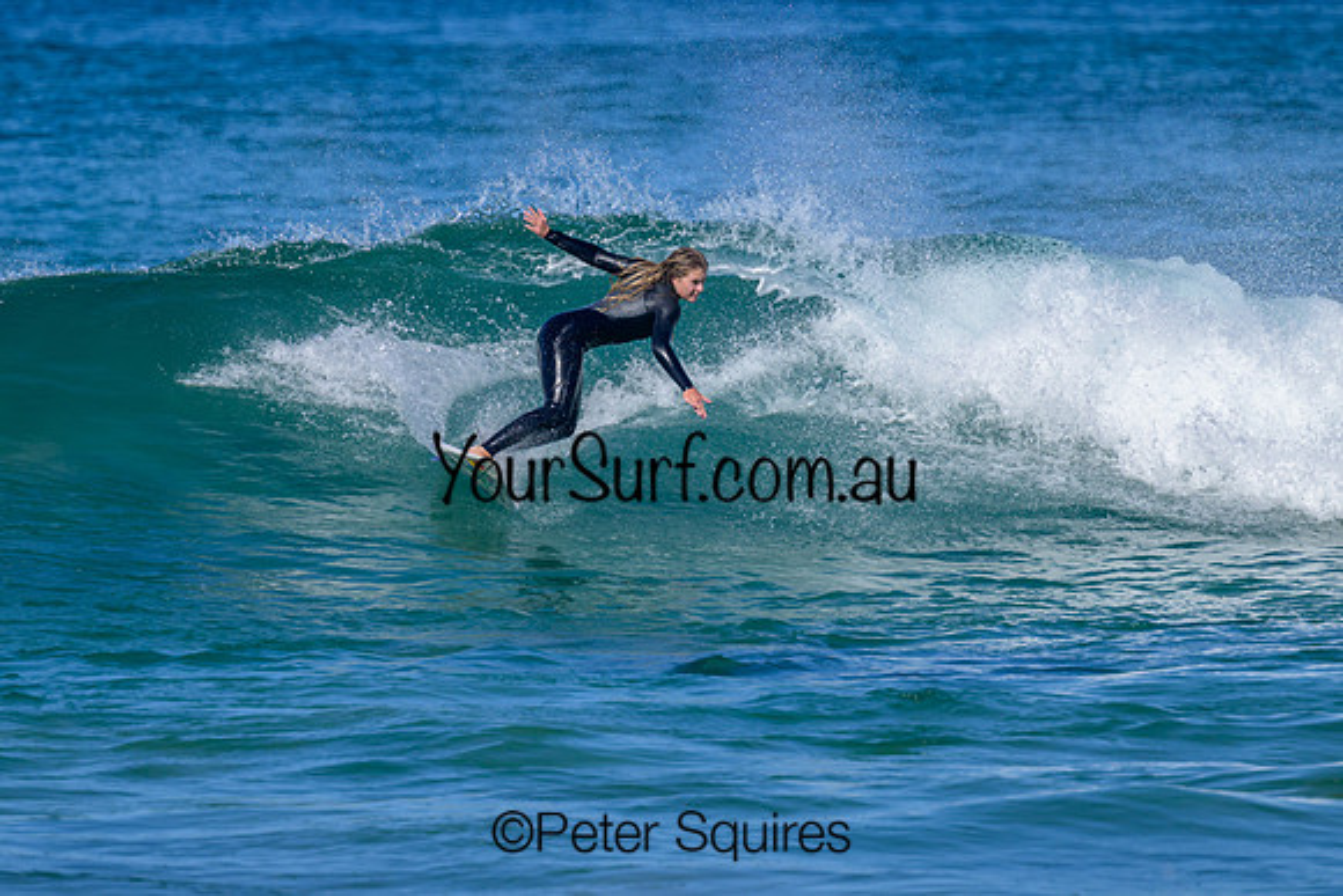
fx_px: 28736
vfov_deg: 1.8
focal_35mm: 770
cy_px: 424
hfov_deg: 2.7
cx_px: 603
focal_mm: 560
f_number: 8
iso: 400
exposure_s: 1/1600
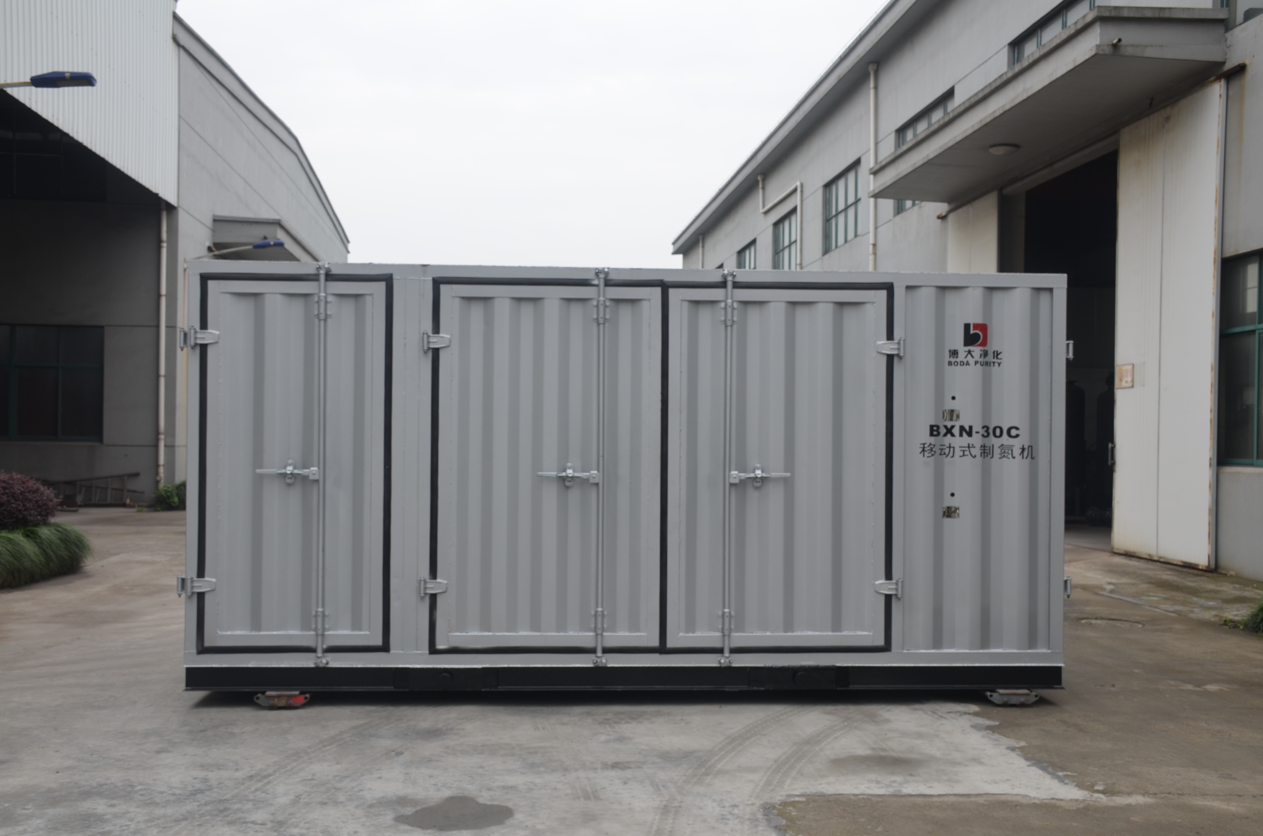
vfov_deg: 36.7
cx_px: 632
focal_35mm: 36
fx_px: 1260
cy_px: 418
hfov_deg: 53.2
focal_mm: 24
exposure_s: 1/250
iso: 200
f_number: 8
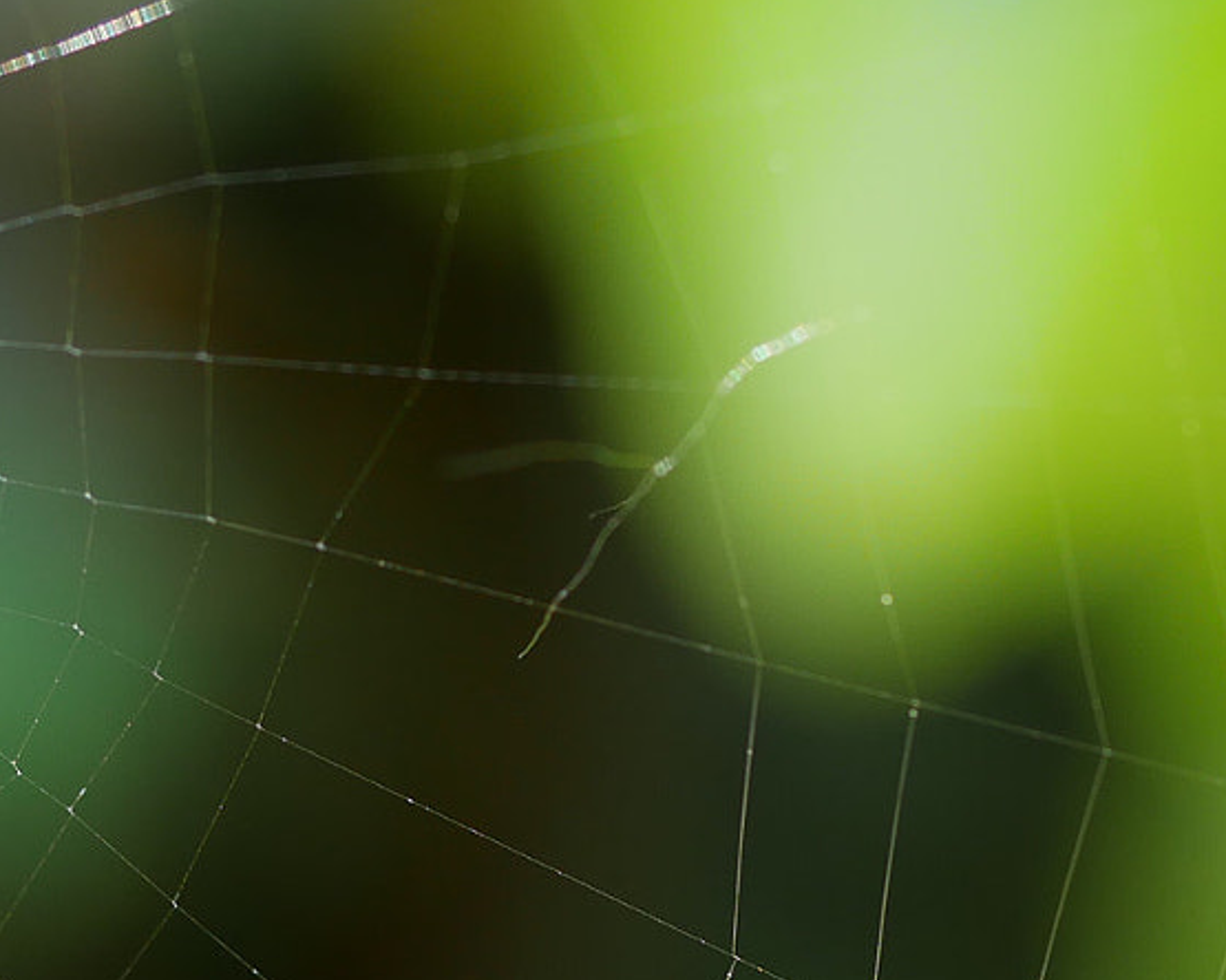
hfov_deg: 11.4
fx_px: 6132
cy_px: 660
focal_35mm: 169
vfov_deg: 9.1
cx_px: 616
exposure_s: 1/100
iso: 200
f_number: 2.8
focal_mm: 30
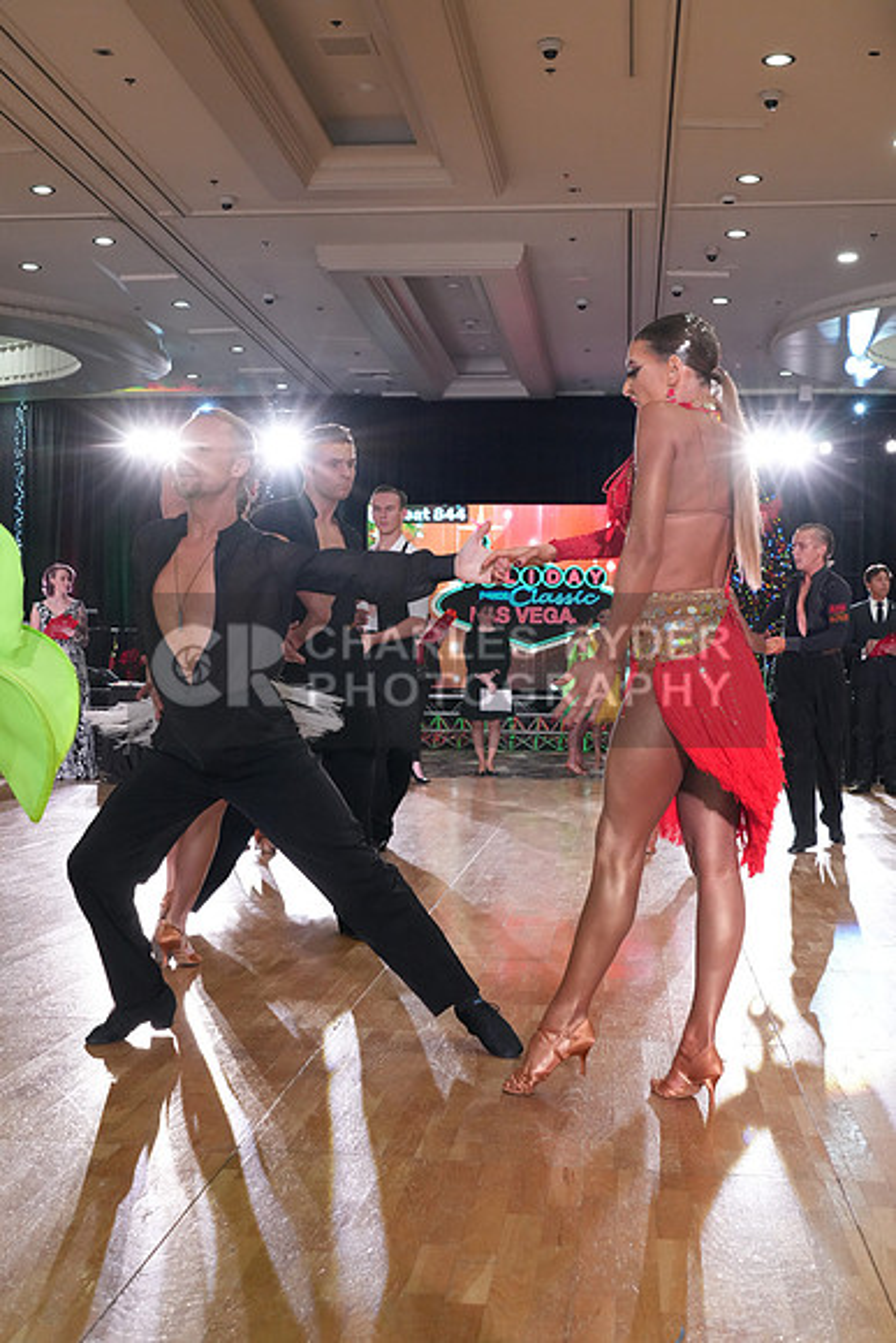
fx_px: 1604
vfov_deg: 45.4
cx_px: 448
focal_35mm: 43
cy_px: 672
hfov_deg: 31.2
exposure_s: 1/200
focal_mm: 43
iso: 4000
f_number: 7.1
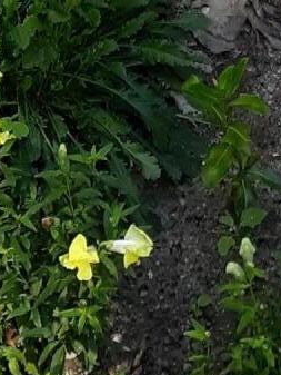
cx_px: 71
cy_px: -694
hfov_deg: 8.9
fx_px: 1796
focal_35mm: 166
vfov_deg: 9.6
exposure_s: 1/454
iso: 40
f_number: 1.7
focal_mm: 3.7
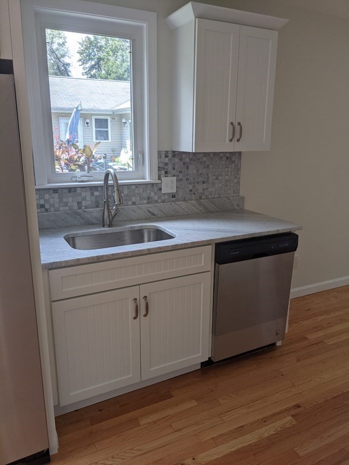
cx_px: 174
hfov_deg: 51.4
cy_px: 232
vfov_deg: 65.3
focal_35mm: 27
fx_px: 363
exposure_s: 1/276
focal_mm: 4.38
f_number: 1.73
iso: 42
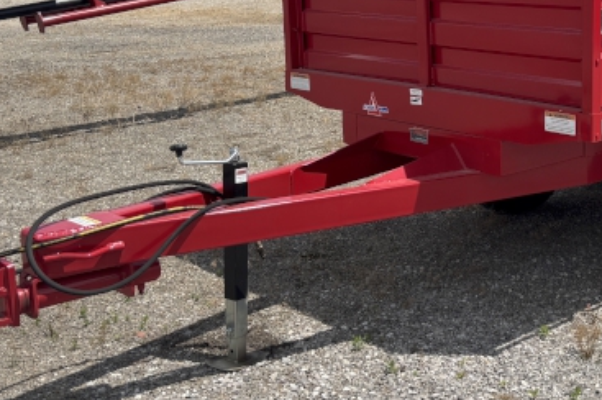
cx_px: 551
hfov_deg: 32.2
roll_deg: +0.3
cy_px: 121
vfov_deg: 22.8
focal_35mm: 59
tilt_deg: -11.8
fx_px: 986
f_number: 1.6
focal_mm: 5.96
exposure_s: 1/1912
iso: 50
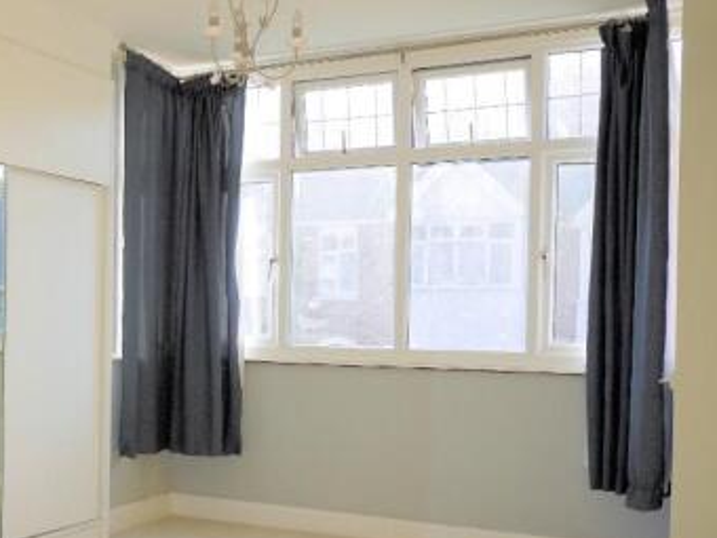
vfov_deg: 30.1
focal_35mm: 48
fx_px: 994
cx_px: 134
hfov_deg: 38.1
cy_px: 356
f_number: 5.6
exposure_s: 1/160
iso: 160
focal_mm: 14
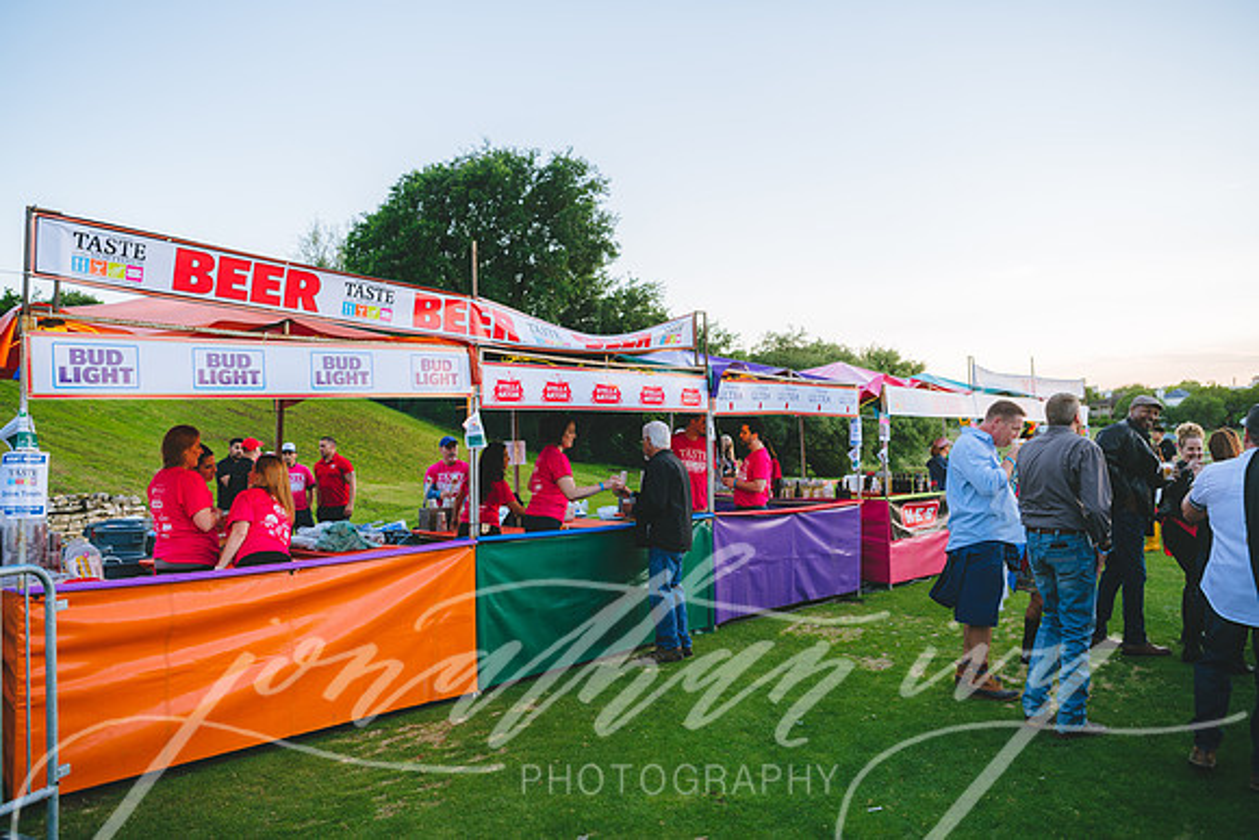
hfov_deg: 65.5
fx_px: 979
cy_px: 420
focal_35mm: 28
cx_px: 630
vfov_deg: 46.4
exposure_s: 1/160
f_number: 3.5
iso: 64
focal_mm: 28
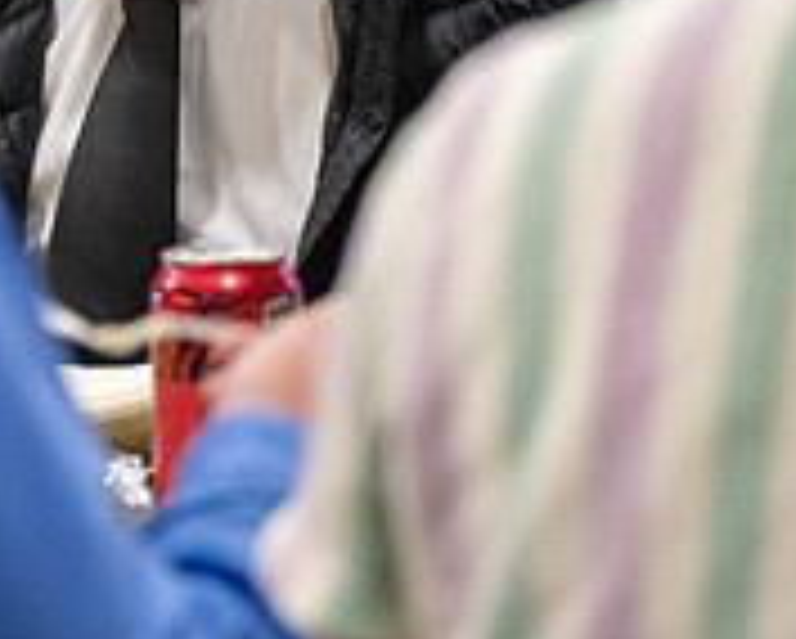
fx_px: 14481
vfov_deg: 2.5
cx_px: -72
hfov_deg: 3.1
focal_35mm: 614
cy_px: -61
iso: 5000
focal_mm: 200
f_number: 2.8
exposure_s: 1/250
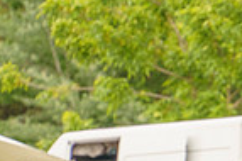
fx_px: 5660
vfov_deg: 1.6
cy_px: 249
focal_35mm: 843
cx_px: 422
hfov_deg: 2.4
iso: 1250
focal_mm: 200
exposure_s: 1/1600
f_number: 5.6
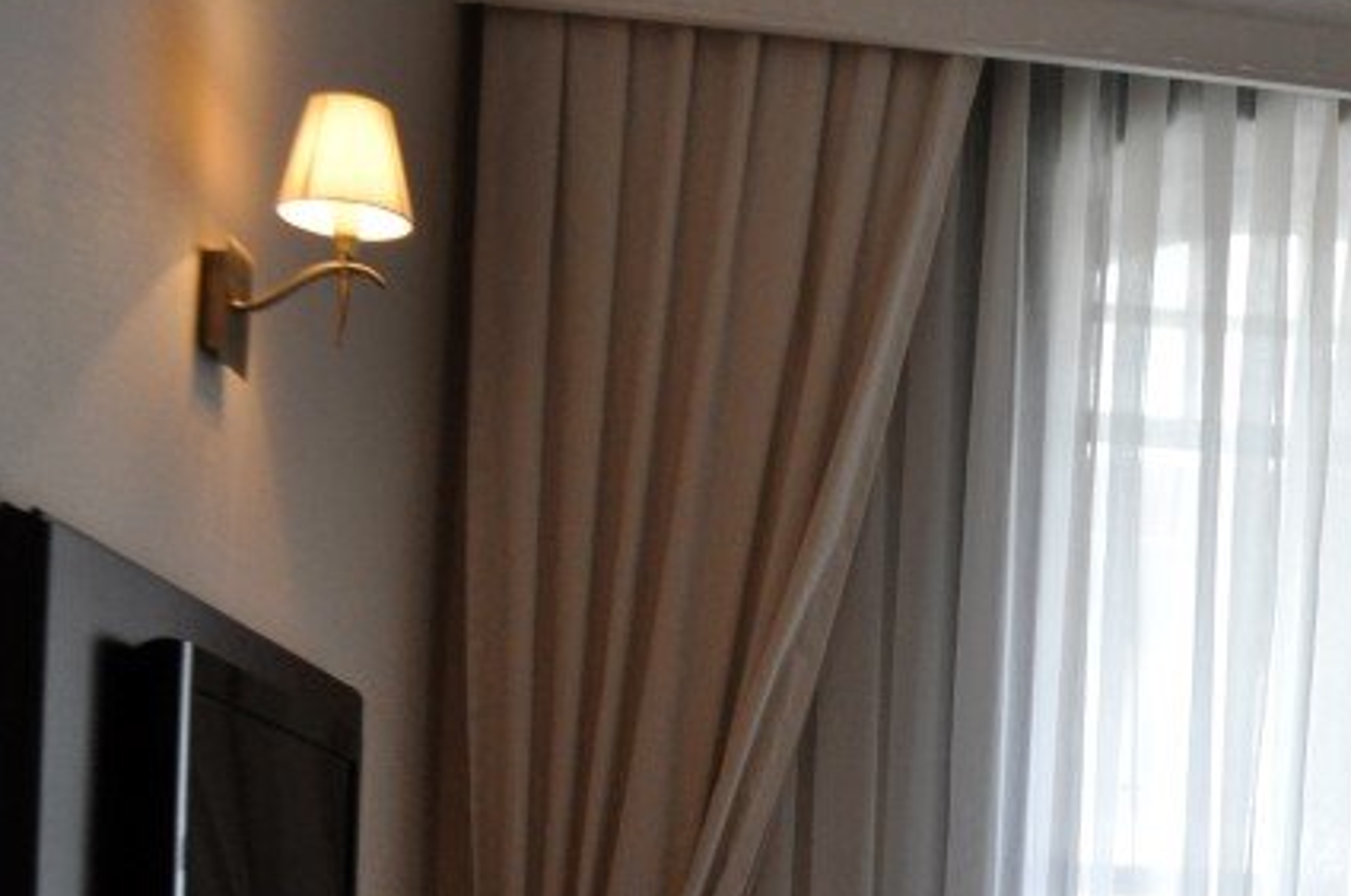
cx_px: 1319
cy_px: 1039
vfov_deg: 19.8
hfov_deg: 29.2
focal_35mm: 65
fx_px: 2436
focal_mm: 18
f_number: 6.3
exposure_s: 1/160
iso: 800
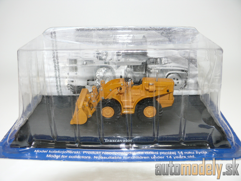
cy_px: 90
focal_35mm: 35
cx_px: 120
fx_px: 244
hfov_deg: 52.6
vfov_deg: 40.7
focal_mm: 7.4
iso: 100
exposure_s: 1/30
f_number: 4
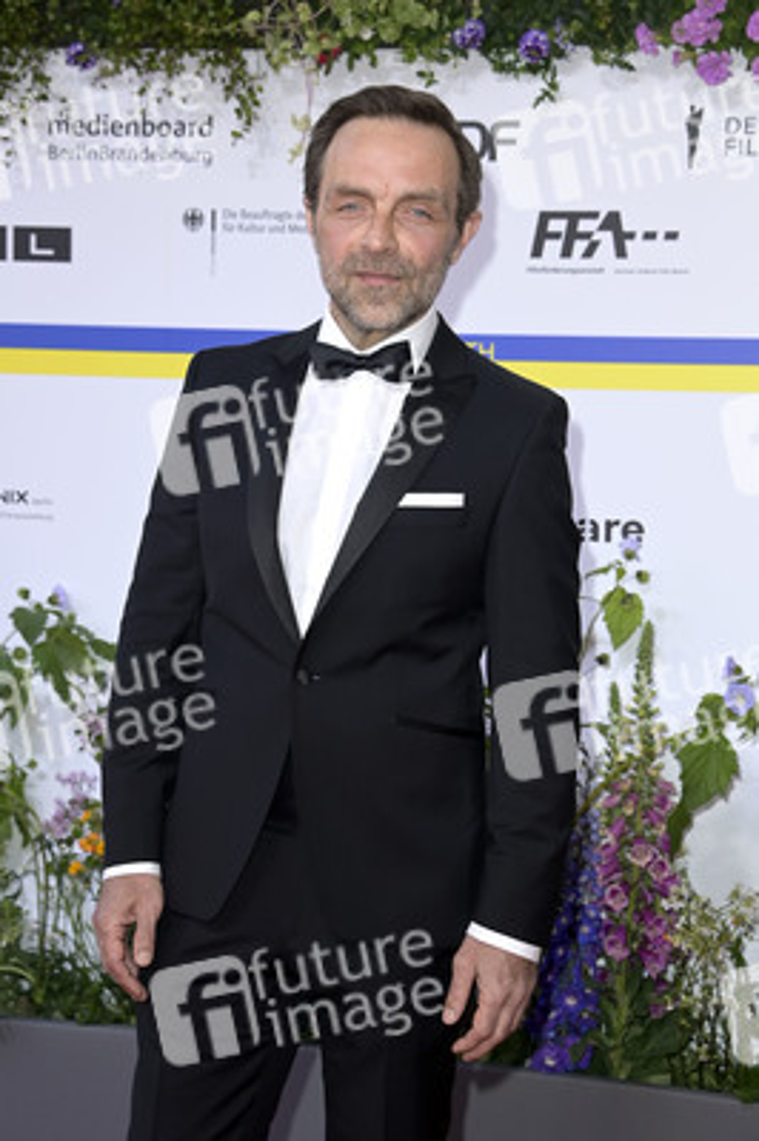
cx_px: 380
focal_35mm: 85
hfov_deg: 16.0
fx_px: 2693
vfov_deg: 23.9
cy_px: 570
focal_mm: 85
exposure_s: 1/250
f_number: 6.3
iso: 640
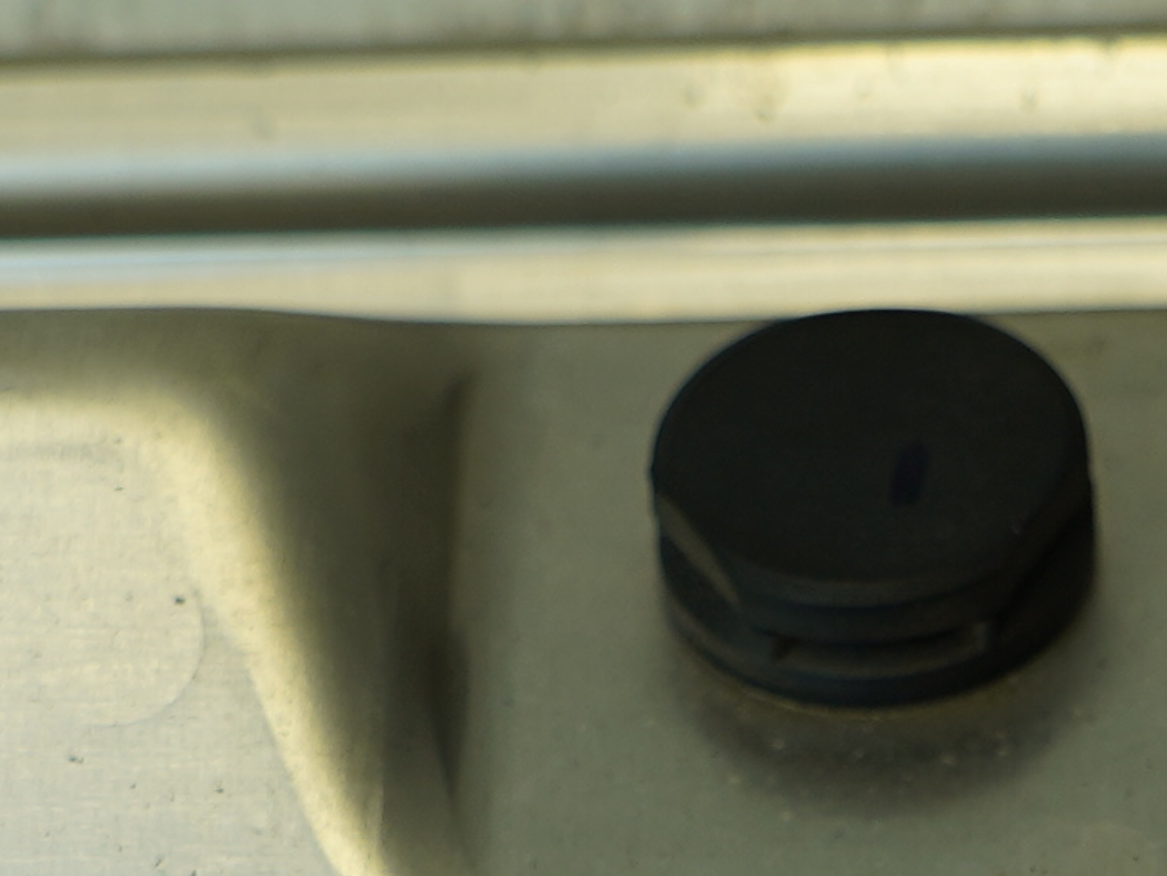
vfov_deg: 6.7
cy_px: 1567
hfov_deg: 9.2
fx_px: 7249
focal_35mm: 215
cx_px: 942
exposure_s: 1/125
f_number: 4
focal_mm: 29
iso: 100
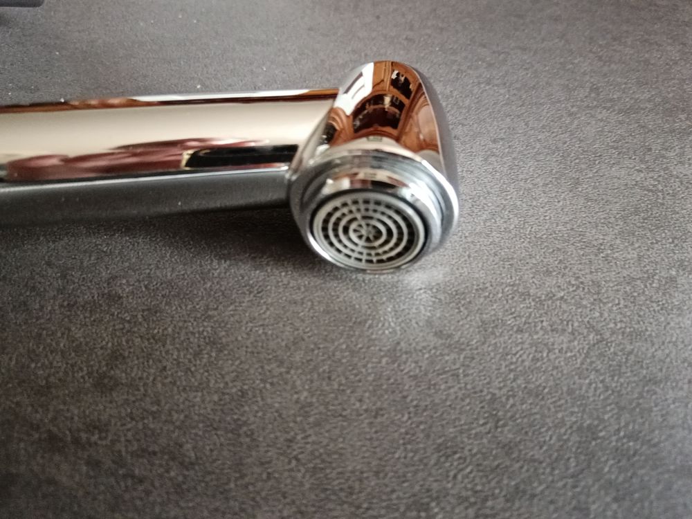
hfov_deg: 65.3
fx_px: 540
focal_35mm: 27
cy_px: 260
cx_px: 346
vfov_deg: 51.4
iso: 2486
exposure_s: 1/25
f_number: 1.9
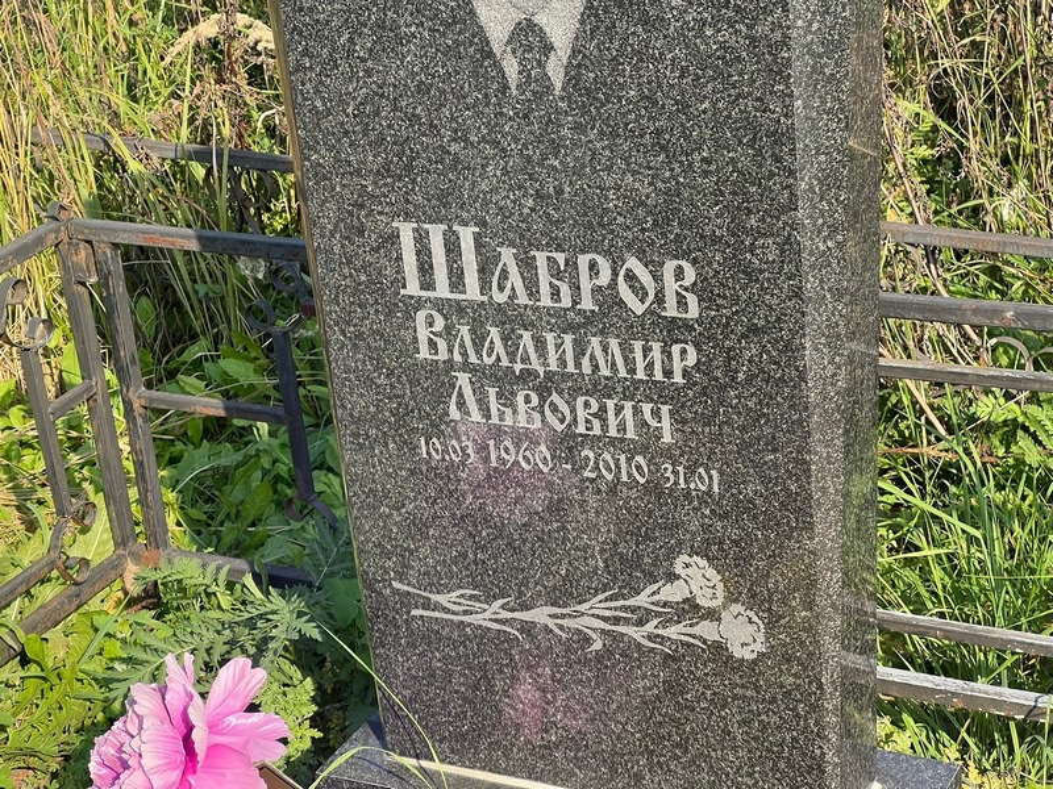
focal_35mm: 77
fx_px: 2342
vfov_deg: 19.1
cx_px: 526
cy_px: 394
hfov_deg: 25.3
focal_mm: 9
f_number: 2.8
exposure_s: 1/281
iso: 32
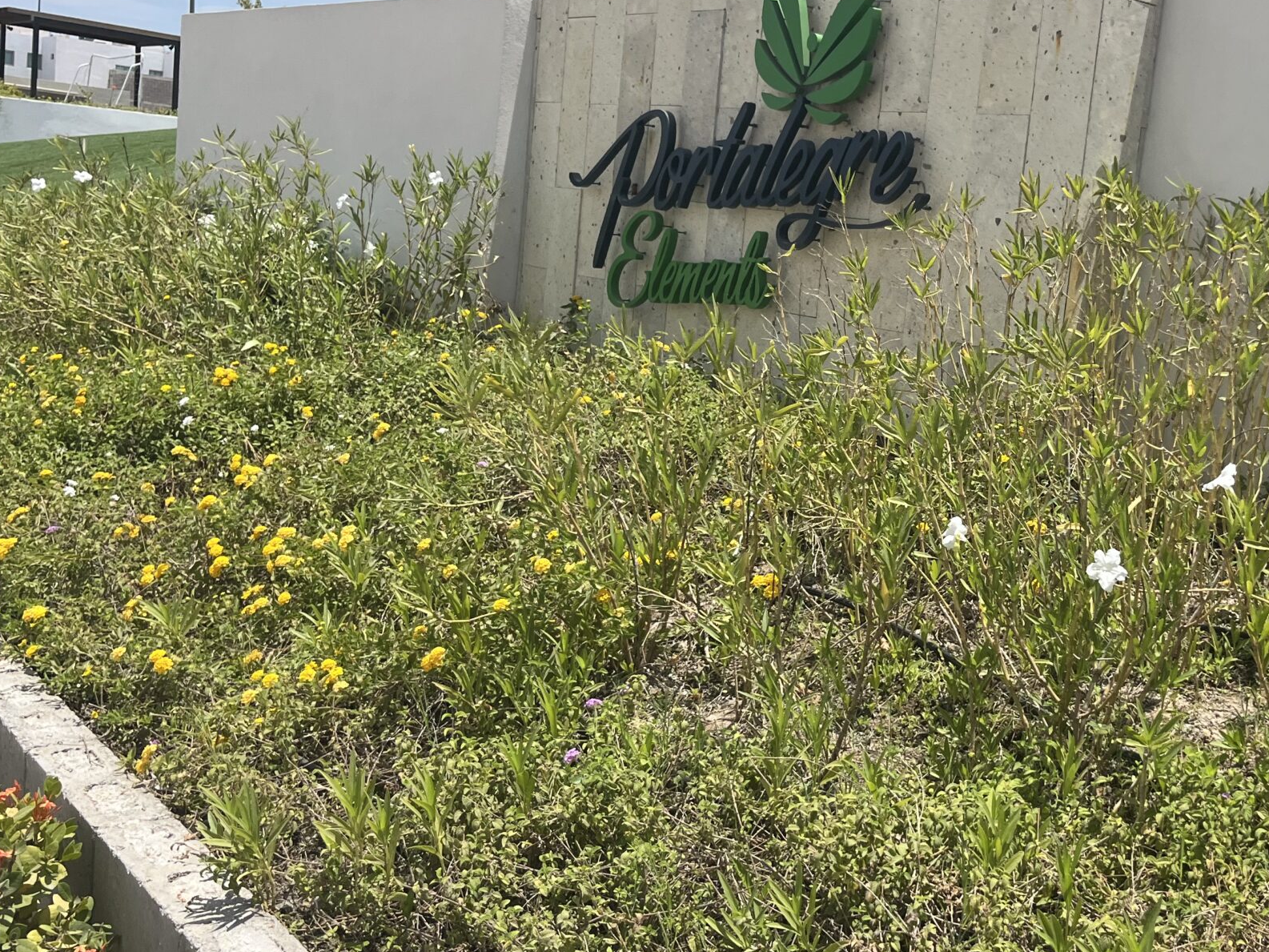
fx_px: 1540
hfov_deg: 43.5
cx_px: 941
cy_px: 462
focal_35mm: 42
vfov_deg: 34.4
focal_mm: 5.1
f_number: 1.6
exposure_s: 1/3876
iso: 50
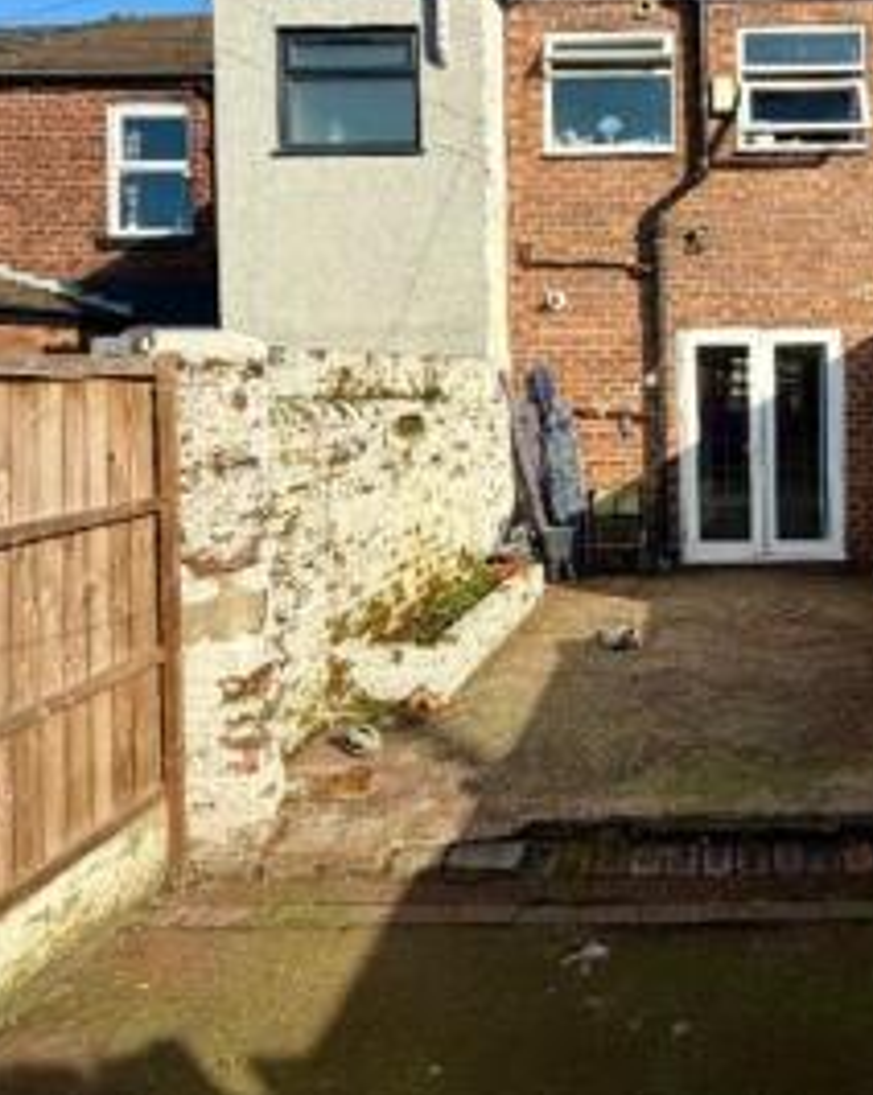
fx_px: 971
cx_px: 756
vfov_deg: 57.7
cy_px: 377
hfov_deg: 44.8
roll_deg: +1.1
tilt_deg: -1.3
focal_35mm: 30
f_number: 2.2
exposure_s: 1/770
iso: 25
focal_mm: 2.22
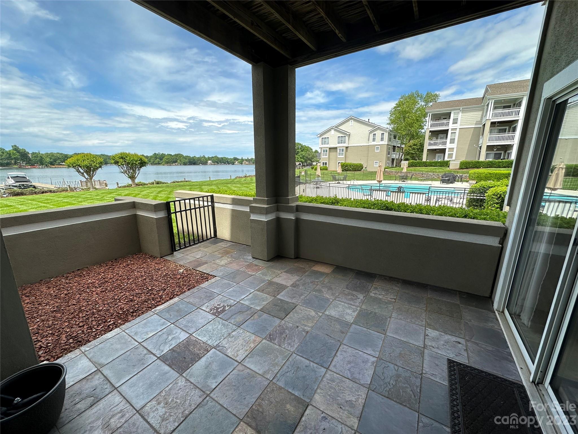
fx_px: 234
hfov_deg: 102.1
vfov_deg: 85.7
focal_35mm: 14
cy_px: 217
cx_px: 289
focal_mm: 2.22
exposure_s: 1/1006
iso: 40
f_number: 2.2
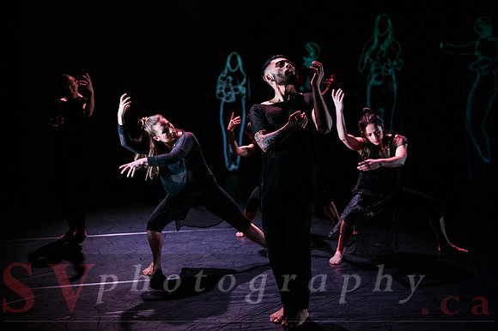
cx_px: 200
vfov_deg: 29.5
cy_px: 140
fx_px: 629
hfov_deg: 43.0
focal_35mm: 46
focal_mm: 38
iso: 1600
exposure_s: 1/160
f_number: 2.8
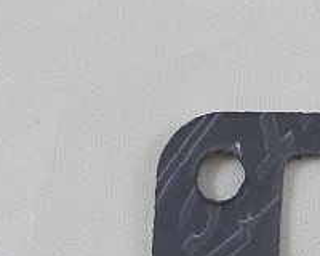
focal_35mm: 219
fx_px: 2074
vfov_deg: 7.0
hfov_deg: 7.6
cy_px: -10
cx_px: 988
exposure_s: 1/250
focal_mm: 11.8
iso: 400
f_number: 3.8
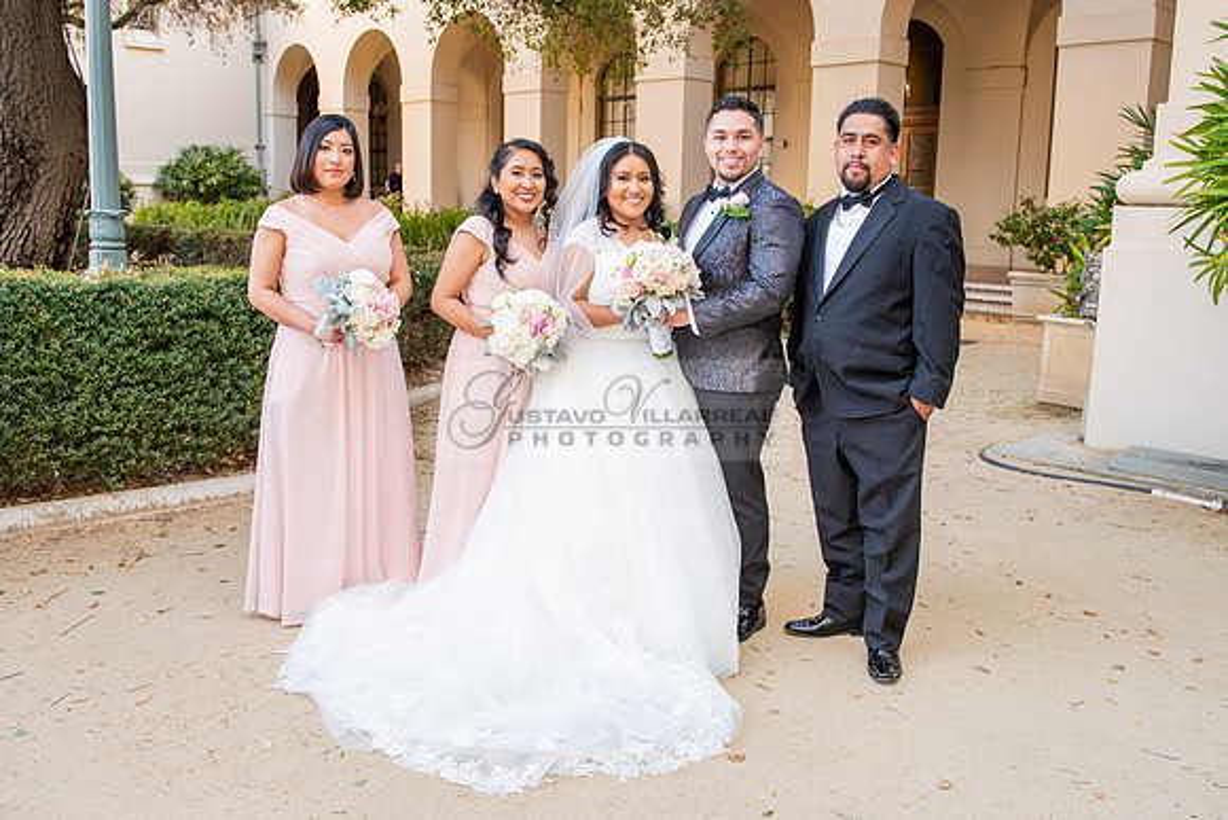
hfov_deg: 57.0
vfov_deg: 39.8
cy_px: 374
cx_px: 619
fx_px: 1130
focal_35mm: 33
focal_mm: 28
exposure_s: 1/200
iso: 640
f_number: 4.5
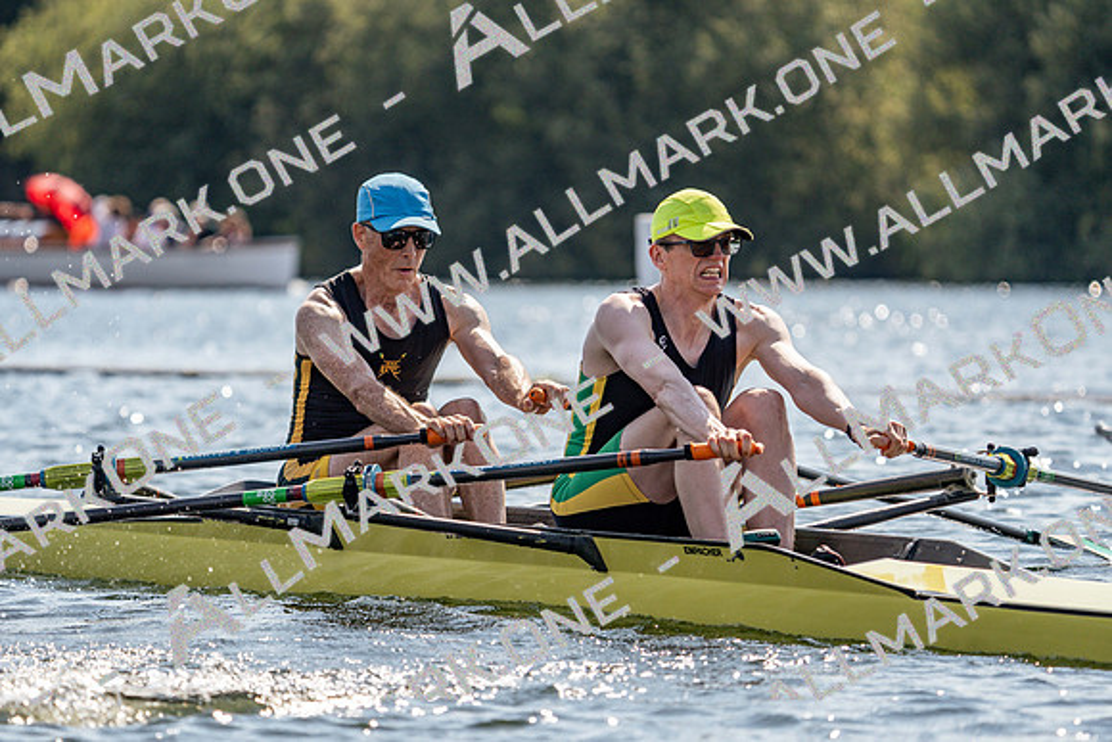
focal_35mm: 291
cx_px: 556
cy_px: 371
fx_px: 8990
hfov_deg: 7.1
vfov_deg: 4.7
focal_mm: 291
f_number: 5.6
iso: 250
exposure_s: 1/1600
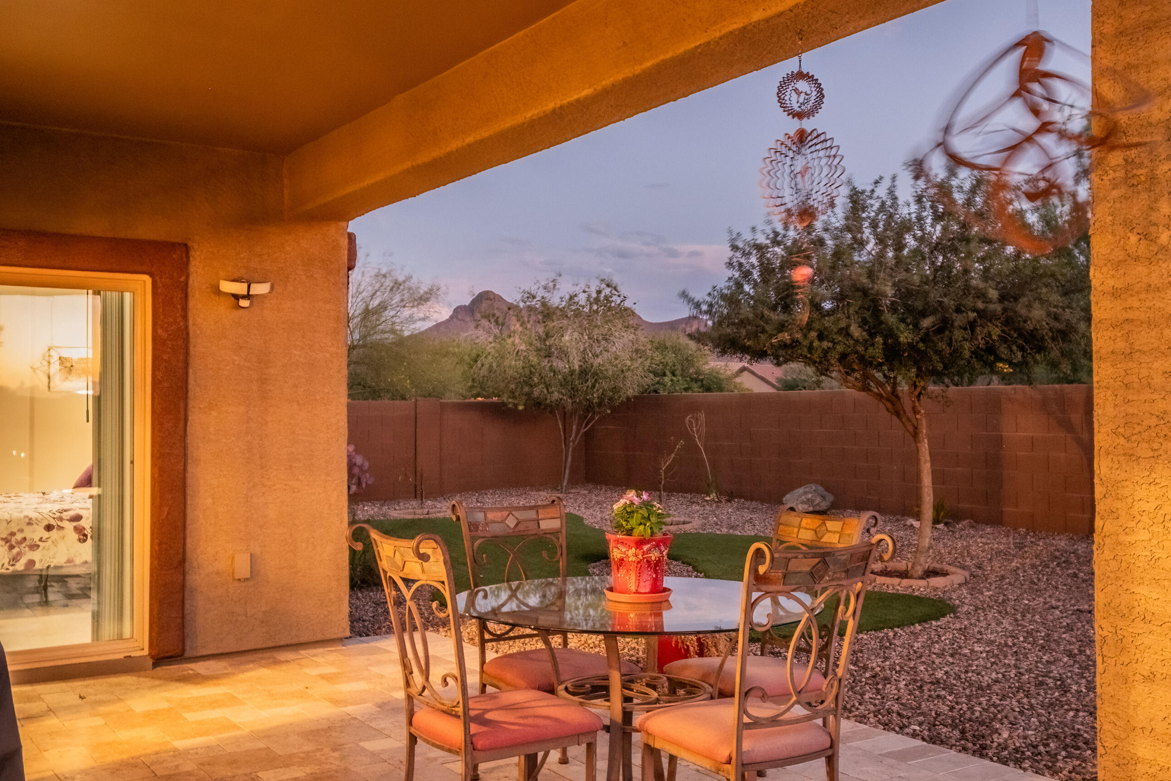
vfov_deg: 37.9
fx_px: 1138
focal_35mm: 35
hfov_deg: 54.4
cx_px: 638
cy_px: 392
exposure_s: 1.3
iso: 1600
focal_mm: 20
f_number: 6.3
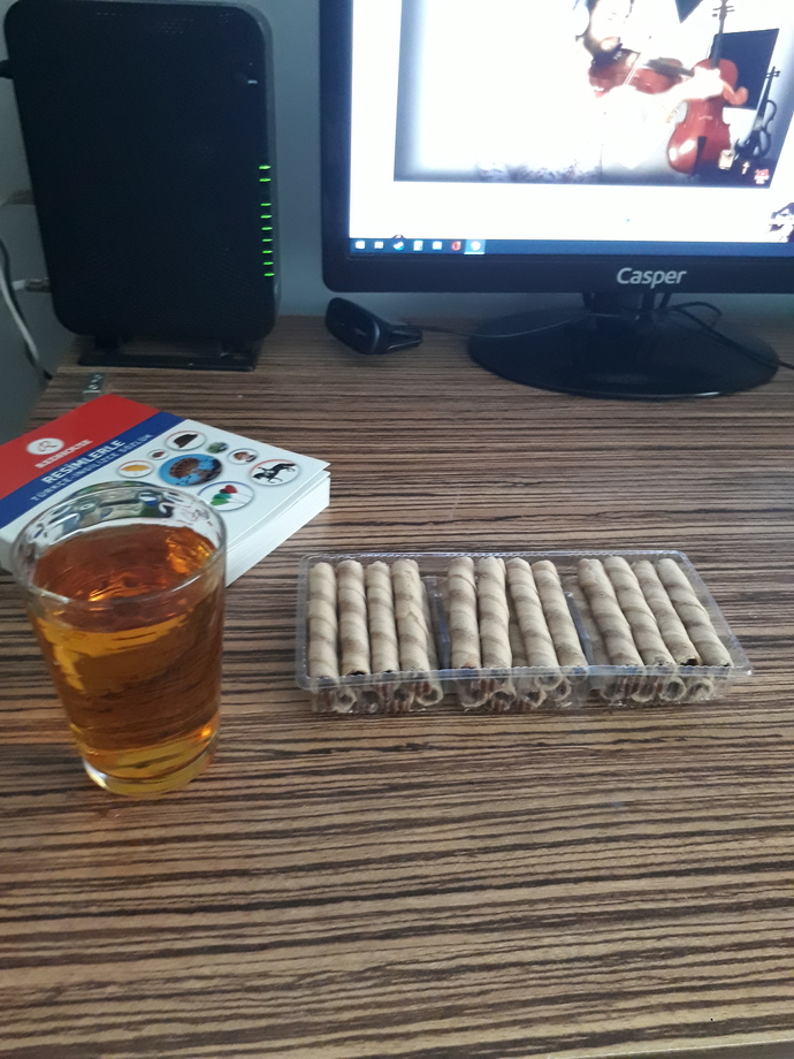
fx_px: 826
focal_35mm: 27
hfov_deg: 51.4
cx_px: 397
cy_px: 530
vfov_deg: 65.3
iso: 400
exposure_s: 1/17
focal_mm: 3.6
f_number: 1.9
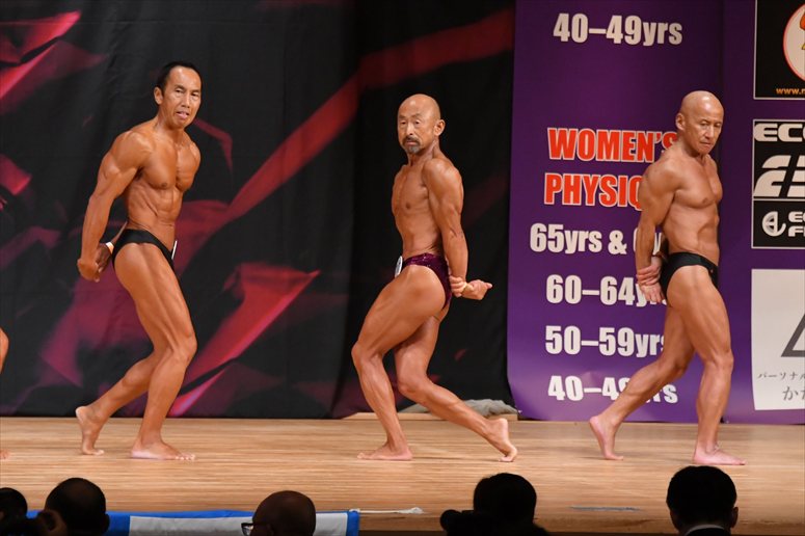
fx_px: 6035
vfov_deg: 5.1
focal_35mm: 270
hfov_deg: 7.6
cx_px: 402
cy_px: 268
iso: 5000
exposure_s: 1/400
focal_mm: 180
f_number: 5.6
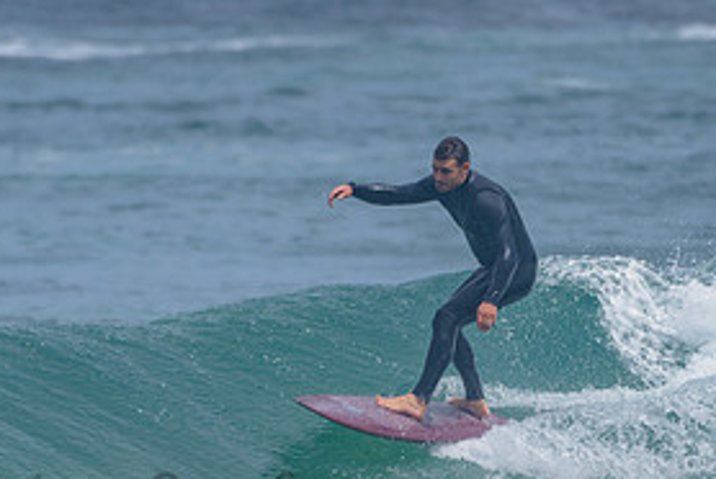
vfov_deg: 1.1
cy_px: 378
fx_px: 25424
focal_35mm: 1277
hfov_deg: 1.6
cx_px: 307
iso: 220
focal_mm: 500
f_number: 5.6
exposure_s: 1/2000
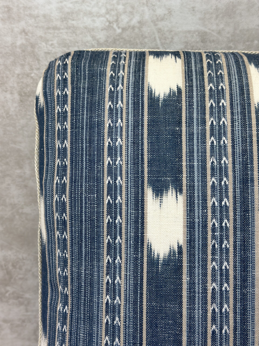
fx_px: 479
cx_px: 130
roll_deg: +1.4
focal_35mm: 48
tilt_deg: -19.3
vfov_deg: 39.7
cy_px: 173
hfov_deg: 30.3
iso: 80
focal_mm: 6.86
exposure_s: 1/212
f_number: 1.78
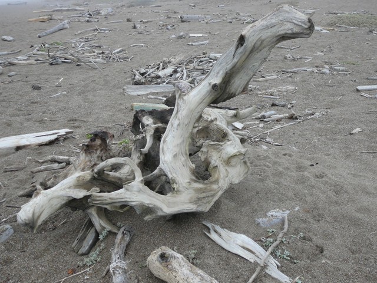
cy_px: 142
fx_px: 468
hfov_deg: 43.9
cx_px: 188
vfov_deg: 33.6
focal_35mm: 43
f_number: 3.2
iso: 80
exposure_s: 1/250
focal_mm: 6.4
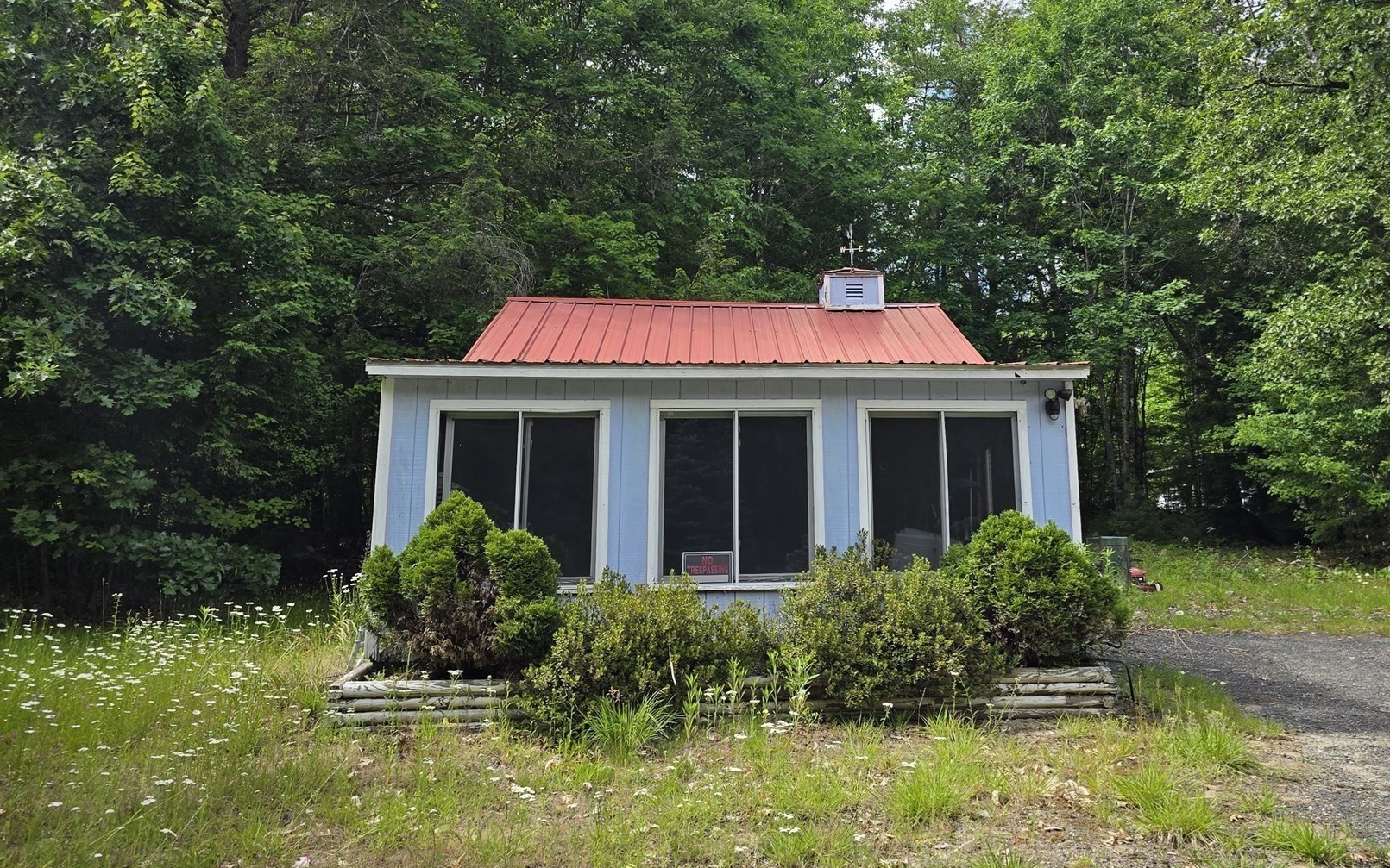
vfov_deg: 40.4
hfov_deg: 60.8
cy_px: 340
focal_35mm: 31
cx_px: 825
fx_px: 1174
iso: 12
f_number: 1.7
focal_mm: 6.3
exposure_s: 1/426
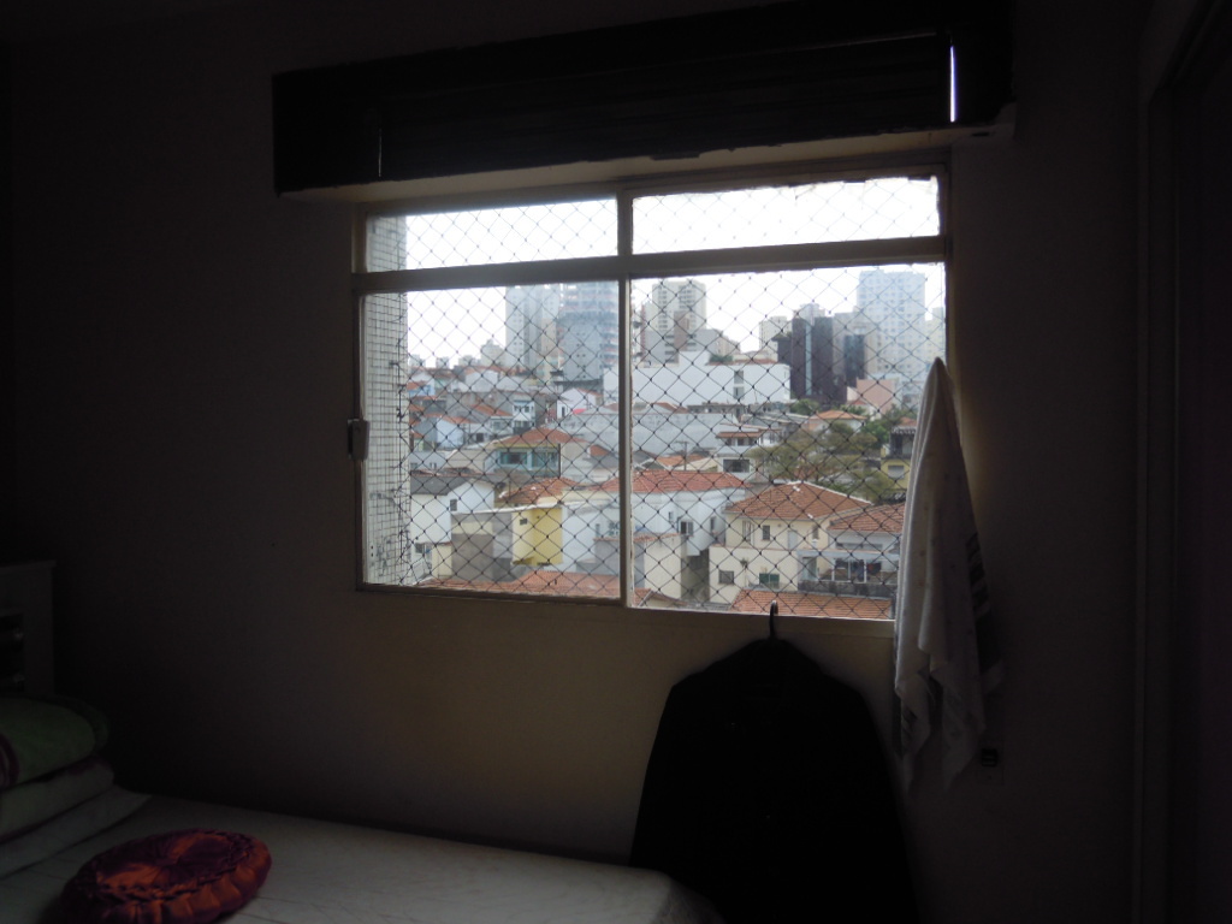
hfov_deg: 63.4
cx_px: 616
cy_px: 462
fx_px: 997
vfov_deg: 49.7
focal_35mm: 28
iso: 100
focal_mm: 5
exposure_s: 1/500
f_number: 2.7
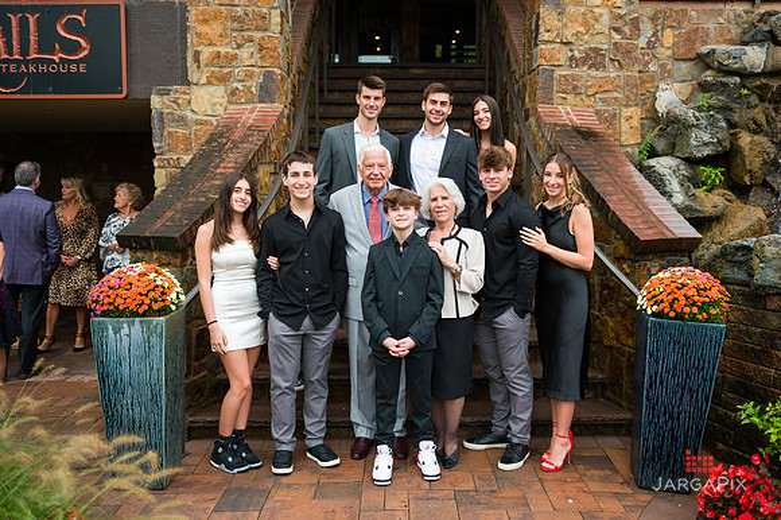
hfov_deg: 57.3
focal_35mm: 33
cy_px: 246
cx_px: 412
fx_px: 714
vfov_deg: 40.0
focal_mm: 31
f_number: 4
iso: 320
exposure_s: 1/500
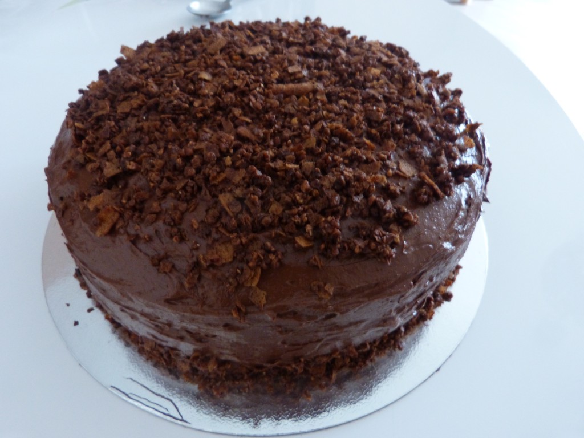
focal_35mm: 26
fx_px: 439
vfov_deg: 53.1
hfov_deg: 67.3
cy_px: 219
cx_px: 292
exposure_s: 1/10
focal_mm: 4.5
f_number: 2.8
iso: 400
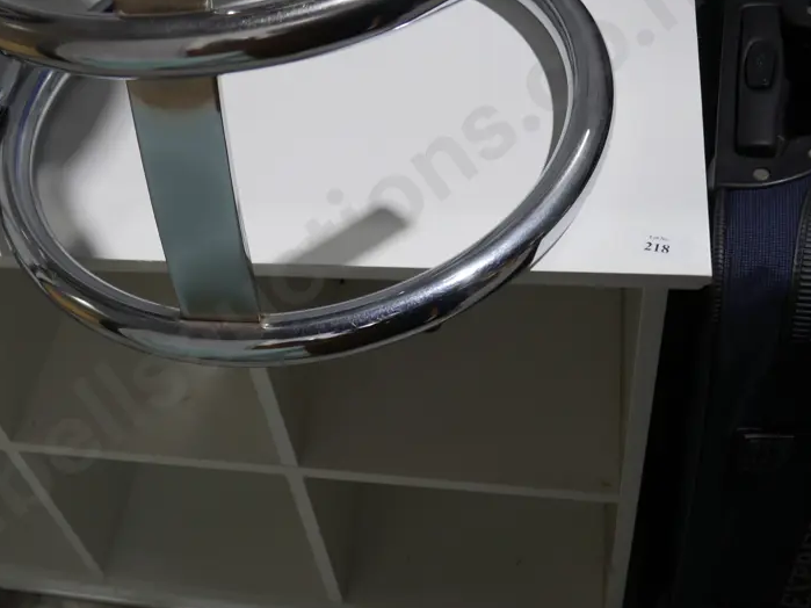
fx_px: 1031
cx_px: 256
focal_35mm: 44
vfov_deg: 32.9
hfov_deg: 42.3
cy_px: 306
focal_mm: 15
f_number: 3.6
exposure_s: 1/100
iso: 200
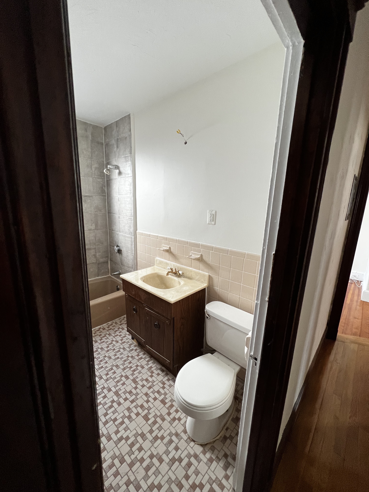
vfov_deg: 106.2
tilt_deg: -11.1
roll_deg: -2.1
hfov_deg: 89.9
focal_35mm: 13
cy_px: 246
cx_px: 184
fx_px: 185
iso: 160
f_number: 1.8
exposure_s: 1/121
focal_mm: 1.57
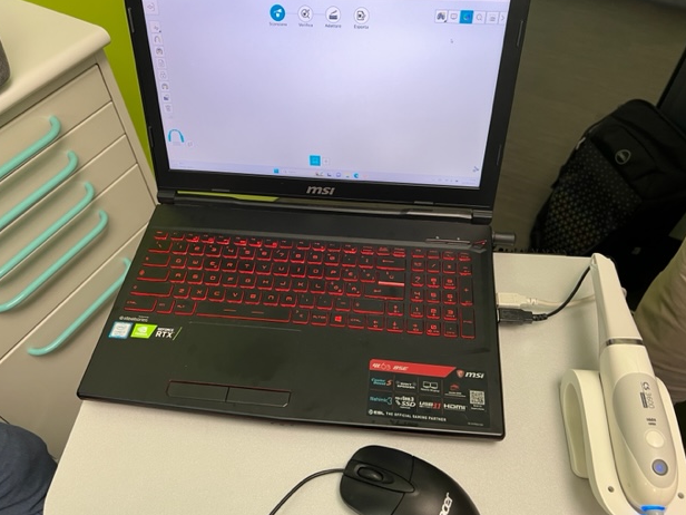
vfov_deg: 51.3
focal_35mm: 27
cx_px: 342
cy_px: 264
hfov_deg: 65.3
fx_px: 535
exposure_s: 1/50
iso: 64
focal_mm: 5.7
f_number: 1.5
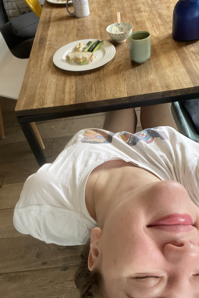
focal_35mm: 32
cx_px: 109
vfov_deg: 58.7
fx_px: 265
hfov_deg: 41.1
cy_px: 149
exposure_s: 1/50
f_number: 2.2
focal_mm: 2.71
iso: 250
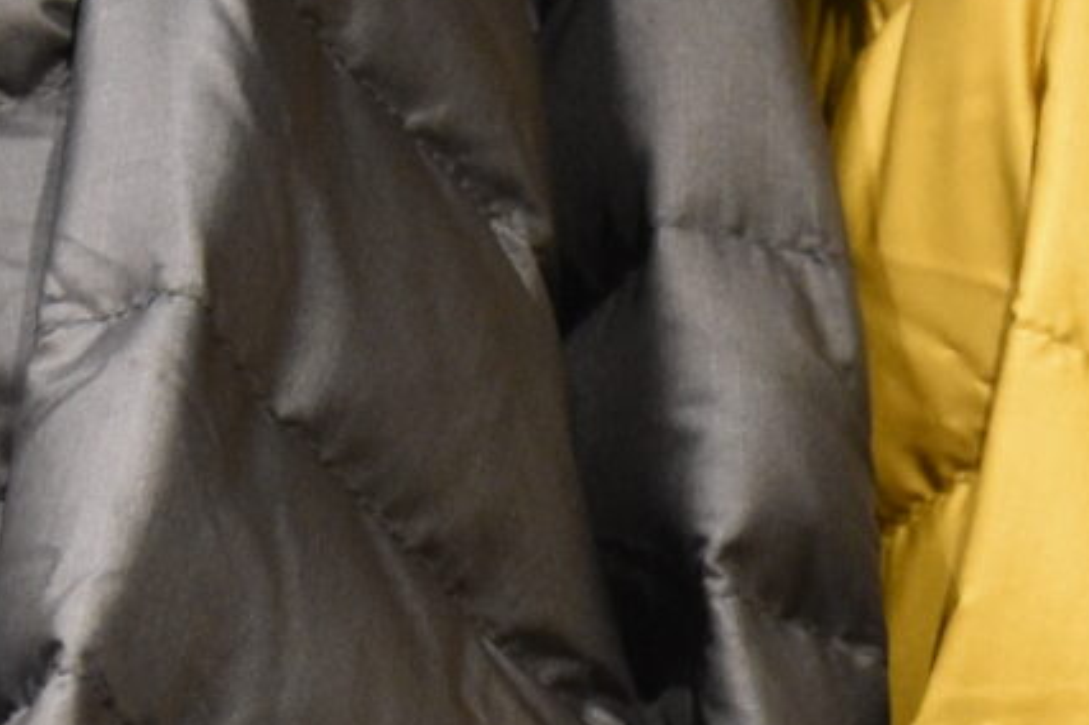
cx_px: 1127
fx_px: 9521
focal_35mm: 315
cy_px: 813
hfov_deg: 6.5
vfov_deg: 4.3
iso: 1800
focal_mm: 35
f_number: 4.5
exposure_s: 1/60
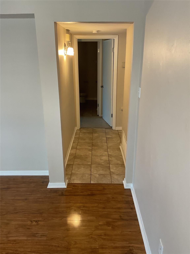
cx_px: 95
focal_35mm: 29
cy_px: 127
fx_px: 212
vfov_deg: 61.7
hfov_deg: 48.2
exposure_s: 1/60
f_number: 1.8
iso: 80
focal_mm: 3
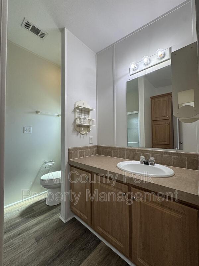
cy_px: 133
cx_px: 100
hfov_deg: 85.7
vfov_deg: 102.1
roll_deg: +0.6
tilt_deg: +2.5
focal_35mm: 14
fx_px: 107
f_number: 2.2
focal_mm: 2.22
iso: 125
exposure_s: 1/120
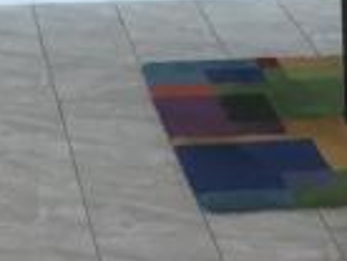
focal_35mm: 230
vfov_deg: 6.4
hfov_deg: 8.6
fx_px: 2310
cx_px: 277
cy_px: -75
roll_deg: -0.6
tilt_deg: -12.0
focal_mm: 3.3
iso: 25
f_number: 2.4
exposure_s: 1/40
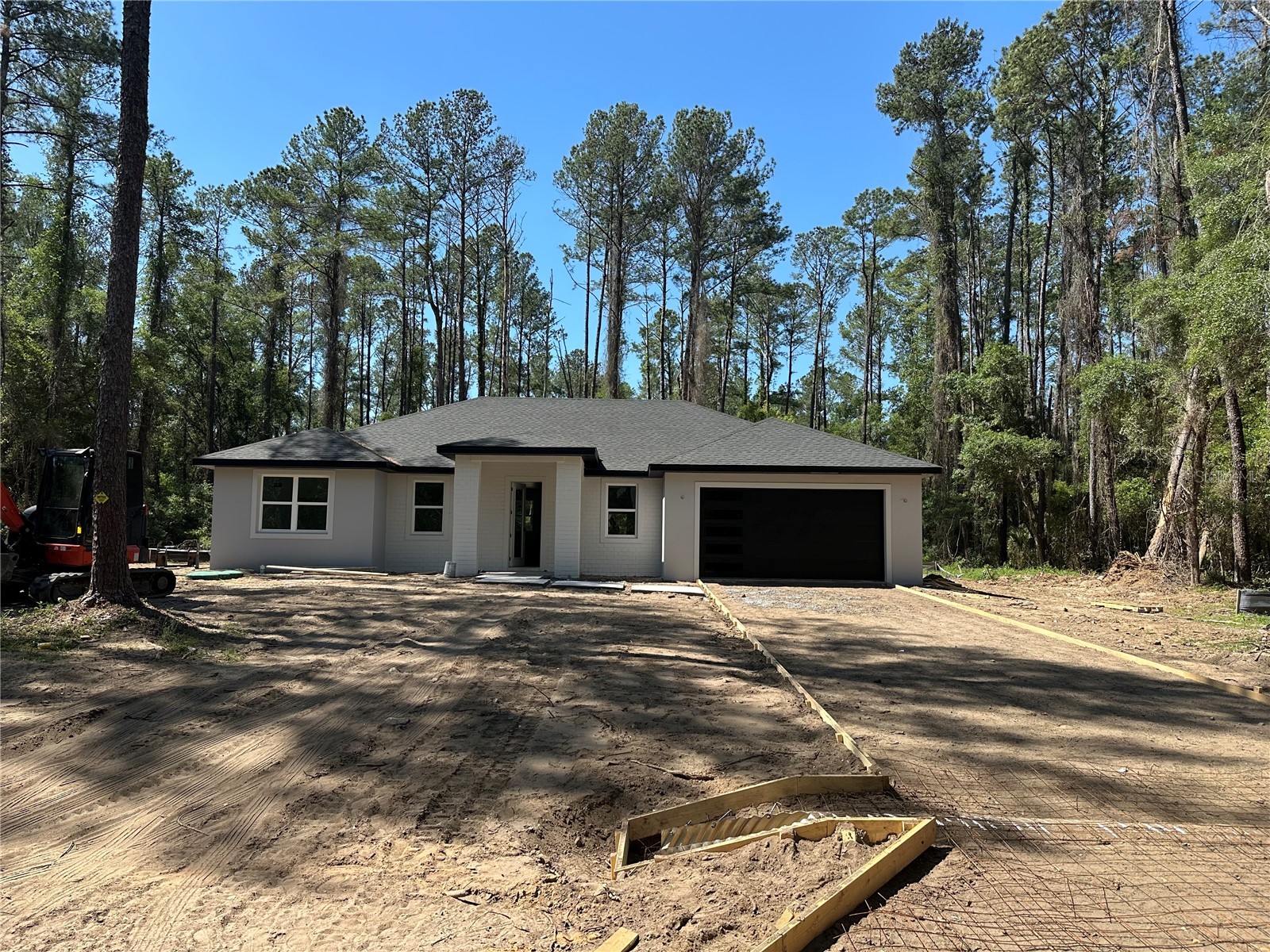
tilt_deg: +4.6
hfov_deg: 71.6
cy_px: 476
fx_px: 881
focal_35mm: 24
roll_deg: -0.4
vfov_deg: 56.8
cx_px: 635
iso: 80
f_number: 1.78
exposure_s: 1/2203
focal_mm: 6.86
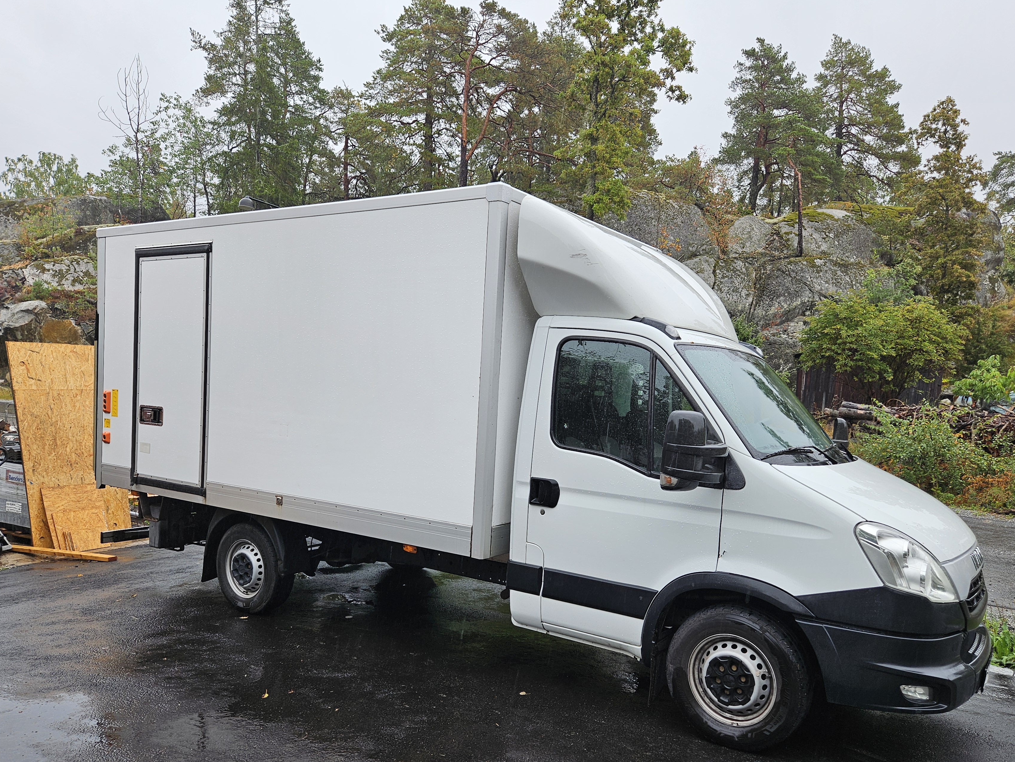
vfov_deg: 51.2
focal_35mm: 27
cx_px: 530
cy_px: 438
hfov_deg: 65.3
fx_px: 792
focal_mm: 5.4
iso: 32
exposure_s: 1/180
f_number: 1.8
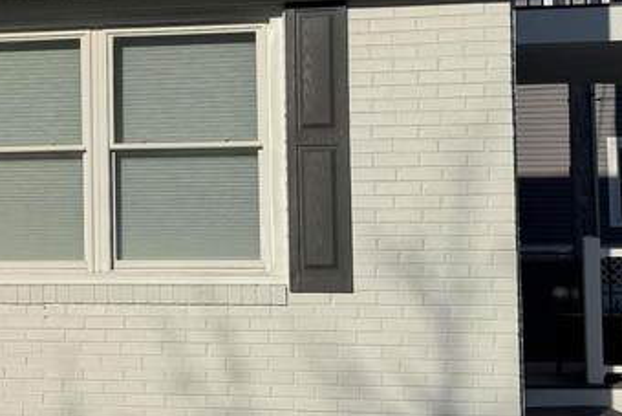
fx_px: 1625
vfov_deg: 14.5
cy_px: 137
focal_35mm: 94
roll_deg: -0.6
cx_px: -117
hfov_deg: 20.3
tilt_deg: +2.2
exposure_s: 1/12346
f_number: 1.78
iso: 64
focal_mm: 6.76
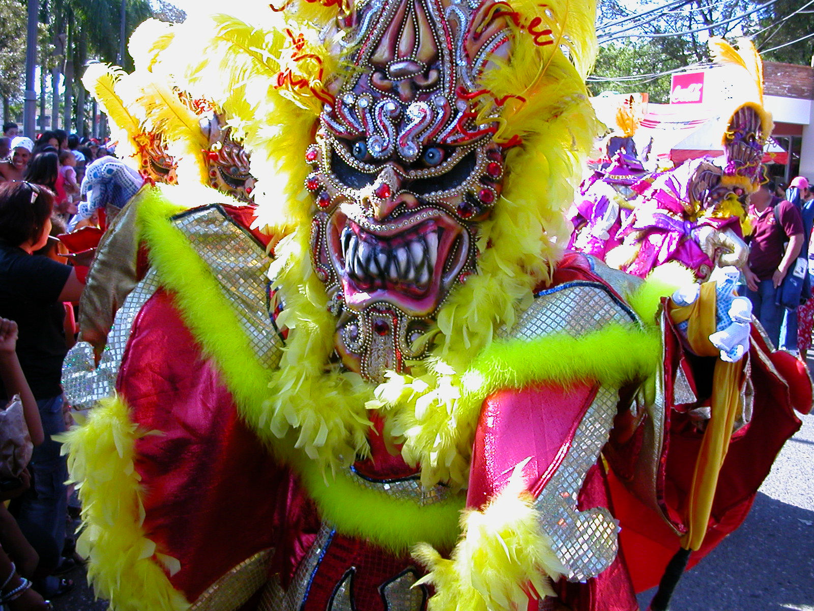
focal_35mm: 37
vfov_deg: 38.7
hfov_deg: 50.1
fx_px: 870
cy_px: 306
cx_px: 407
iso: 100
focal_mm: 5.6
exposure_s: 1/303
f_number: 2.7
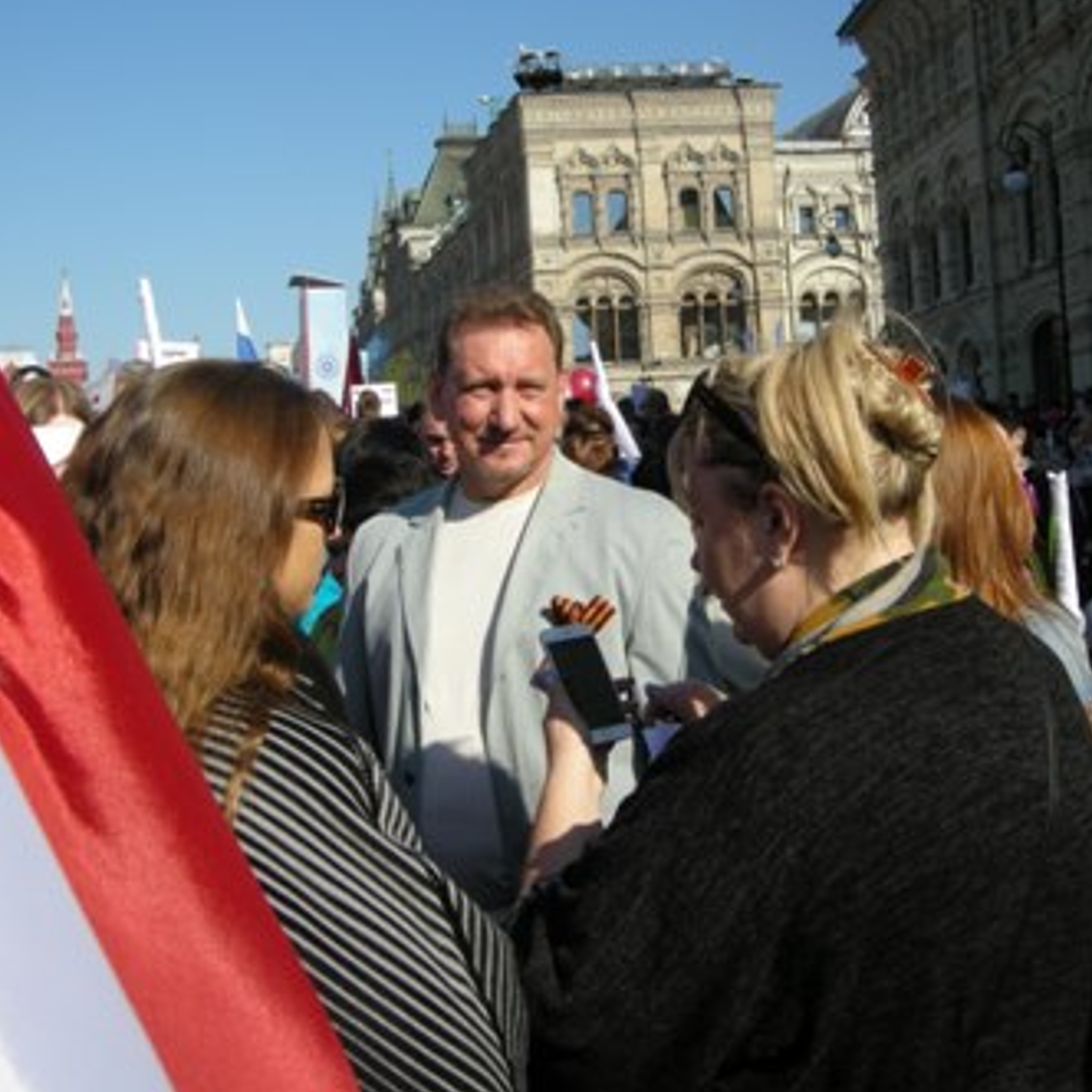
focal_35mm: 43
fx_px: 1535
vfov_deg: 39.2
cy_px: 543
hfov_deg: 39.2
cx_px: 520
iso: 64
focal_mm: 7.5
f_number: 6.1
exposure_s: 1/240
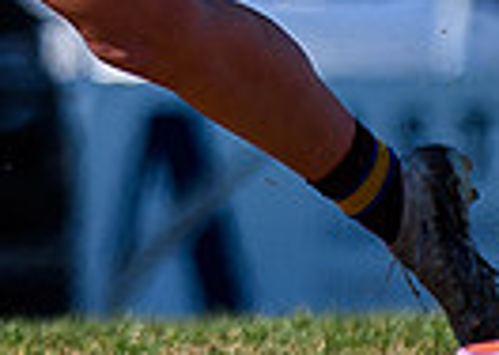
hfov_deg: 0.7
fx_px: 39627
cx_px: -2
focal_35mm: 2799
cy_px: -392
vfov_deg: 0.5
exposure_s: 1/2500
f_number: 2.8
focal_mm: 185
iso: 110
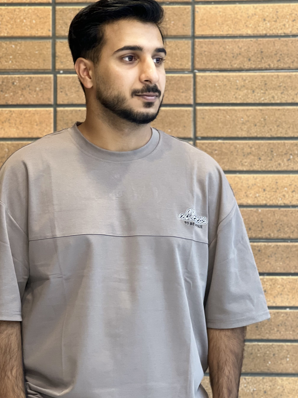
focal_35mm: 116
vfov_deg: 17.0
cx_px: 103
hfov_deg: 12.8
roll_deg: +0.2
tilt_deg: -2.4
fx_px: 1331
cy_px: 229
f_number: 2.8
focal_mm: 9
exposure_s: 1/33
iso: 200
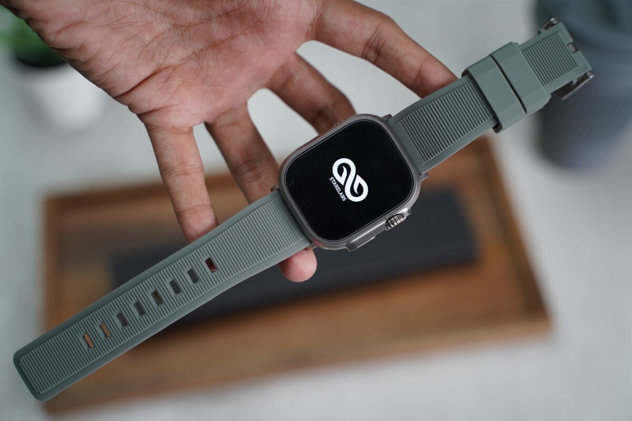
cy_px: 210
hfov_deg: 35.6
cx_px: 316
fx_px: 983
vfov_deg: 24.2
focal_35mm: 56
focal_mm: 56
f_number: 2.8
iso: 1000
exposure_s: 1/320
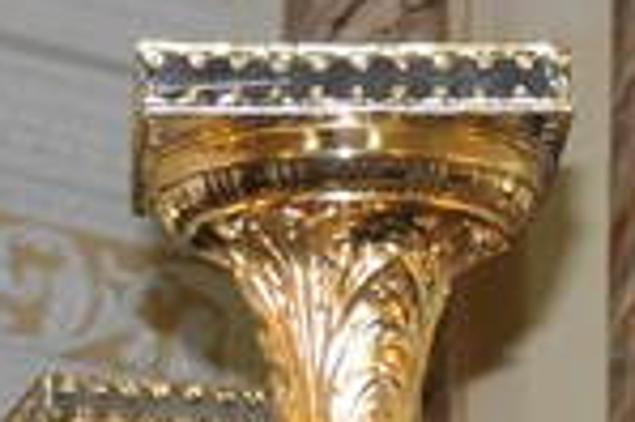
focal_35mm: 329
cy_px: 273
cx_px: 1048
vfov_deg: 4.2
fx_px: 5797
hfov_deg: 6.2
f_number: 4.2
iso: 800
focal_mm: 32
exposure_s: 1/60
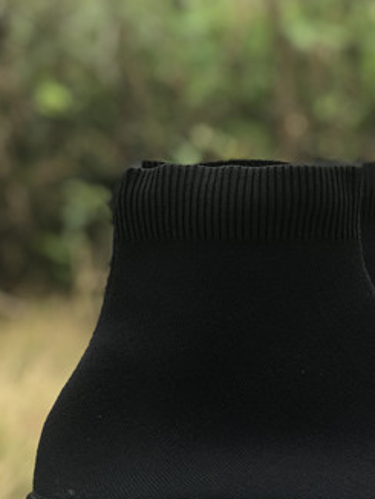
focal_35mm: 118
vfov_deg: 16.6
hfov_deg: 12.5
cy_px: 396
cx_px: 347
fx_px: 1702
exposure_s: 1/60
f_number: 2.4
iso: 40
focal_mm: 6
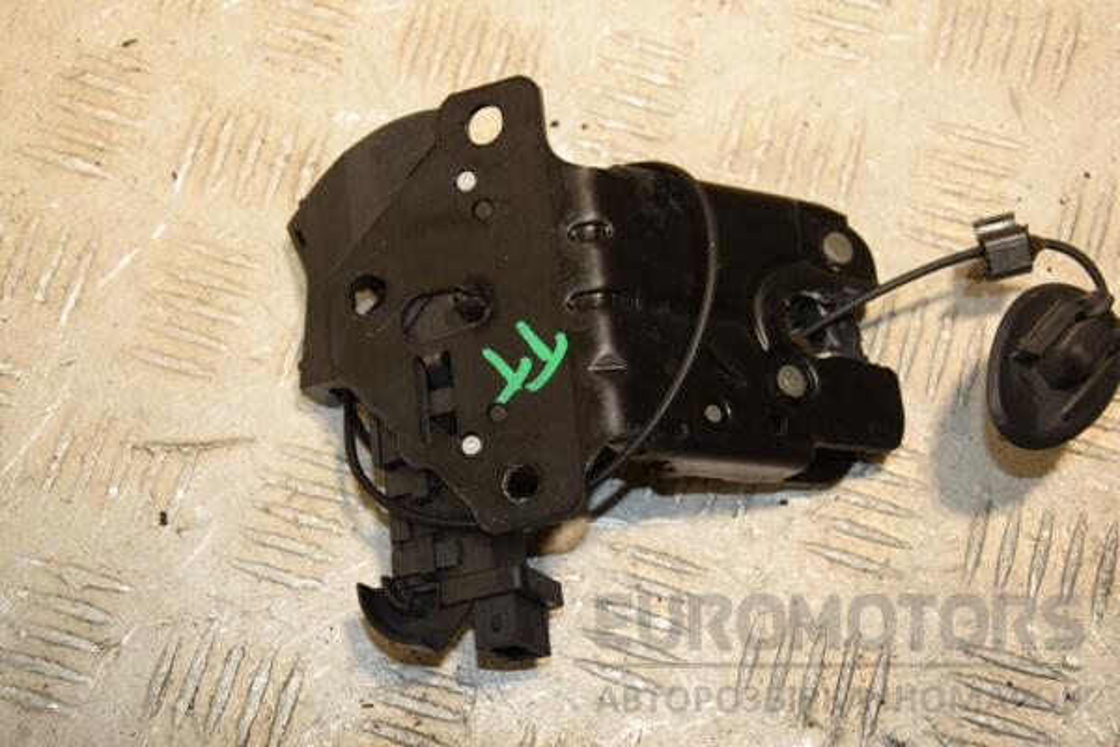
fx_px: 2333
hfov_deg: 27.0
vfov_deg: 18.2
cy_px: 374
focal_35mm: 75
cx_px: 560
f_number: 5.6
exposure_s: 1/200
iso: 800
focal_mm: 50
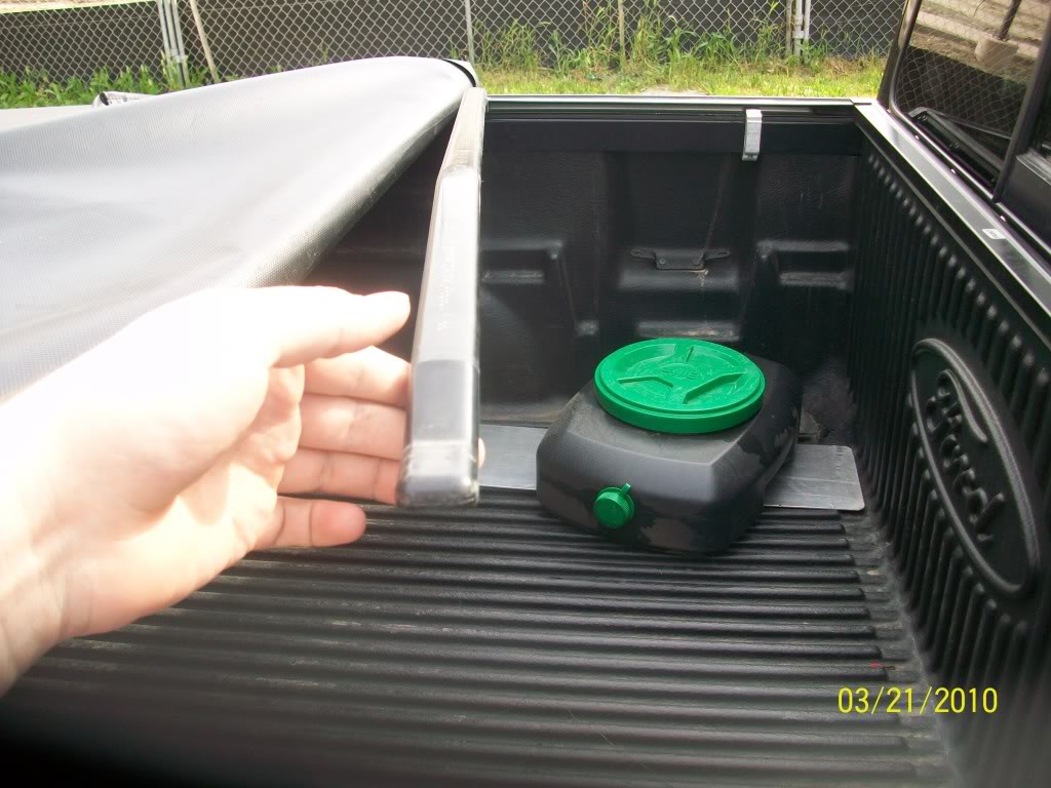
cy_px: 394
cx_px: 526
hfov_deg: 56.8
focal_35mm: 32
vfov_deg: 44.2
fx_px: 972
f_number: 2.8
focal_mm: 5.7
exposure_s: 1/125
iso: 64
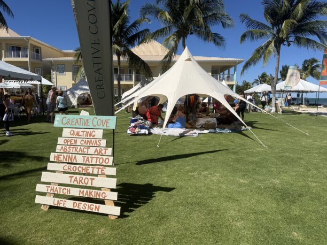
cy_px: 122
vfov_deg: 56.8
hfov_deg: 71.6
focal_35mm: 24
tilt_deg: -6.1
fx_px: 227
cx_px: 164
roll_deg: +0.6
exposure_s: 1/8130
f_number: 1.78
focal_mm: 6.76
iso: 80
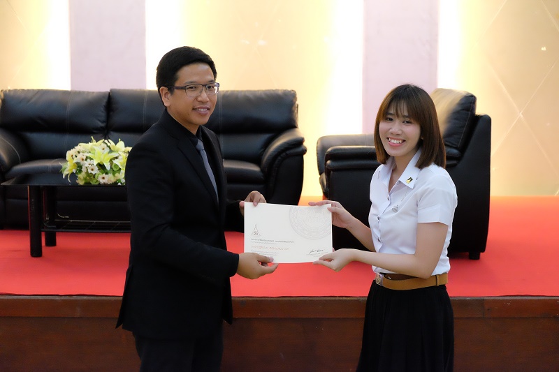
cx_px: 280
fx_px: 1040
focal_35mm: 67
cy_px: 186
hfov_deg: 30.1
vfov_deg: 20.3
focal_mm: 44.4
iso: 6400
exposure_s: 1/100
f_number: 4
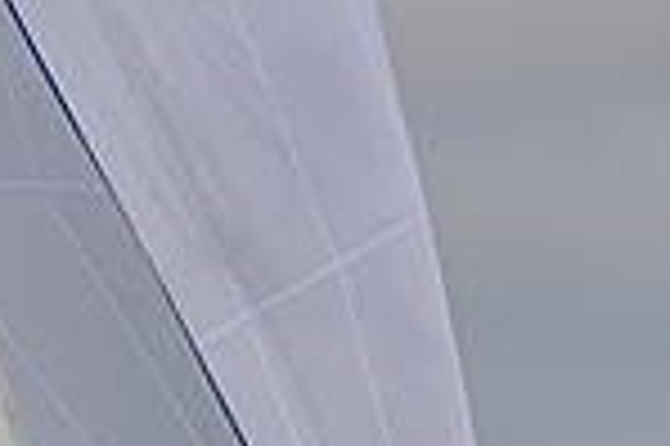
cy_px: 736
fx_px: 16657
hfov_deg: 2.3
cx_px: -115
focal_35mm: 896
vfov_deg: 1.5
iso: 160
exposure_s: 1/1000
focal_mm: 200
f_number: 6.3
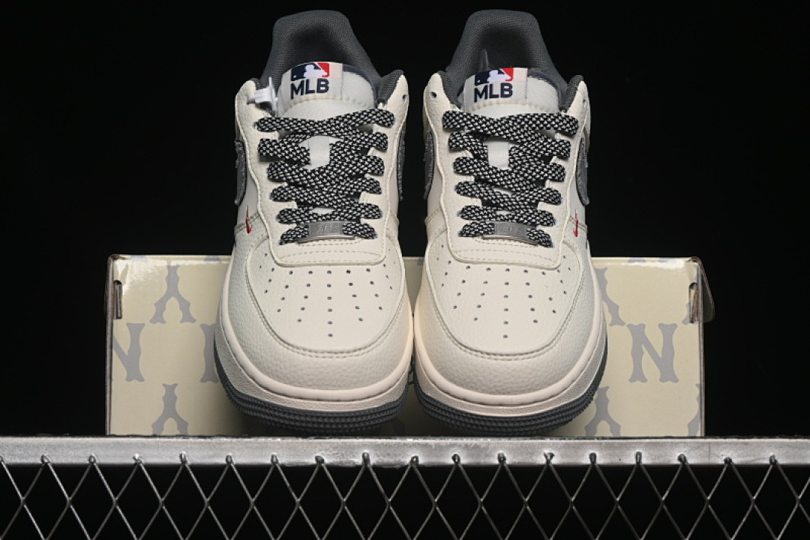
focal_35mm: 75
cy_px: 270
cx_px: 405
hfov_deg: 27.0
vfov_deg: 18.2
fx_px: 1687
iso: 160
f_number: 7.1
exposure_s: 1/60
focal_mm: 50
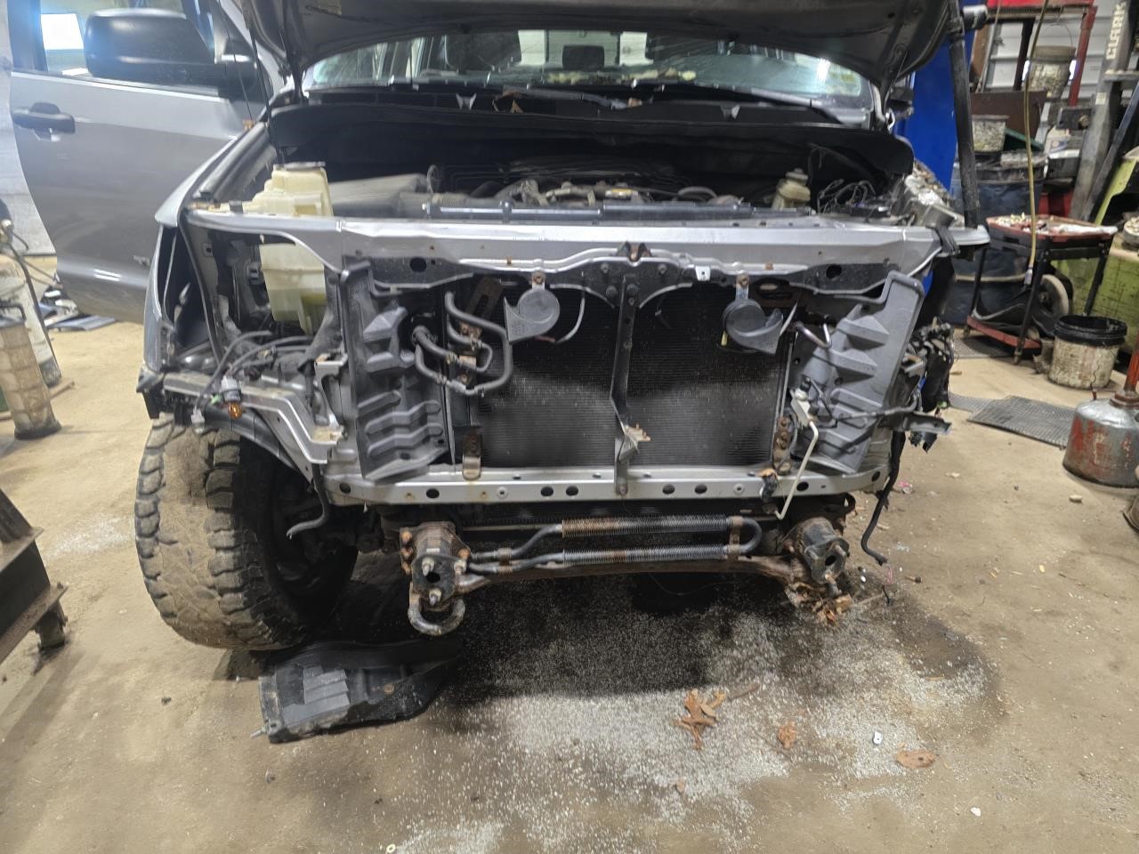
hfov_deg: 73.9
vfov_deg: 58.9
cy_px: 427
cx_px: 570
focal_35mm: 23
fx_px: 757
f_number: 1.7
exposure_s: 1/60
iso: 640
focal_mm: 6.3
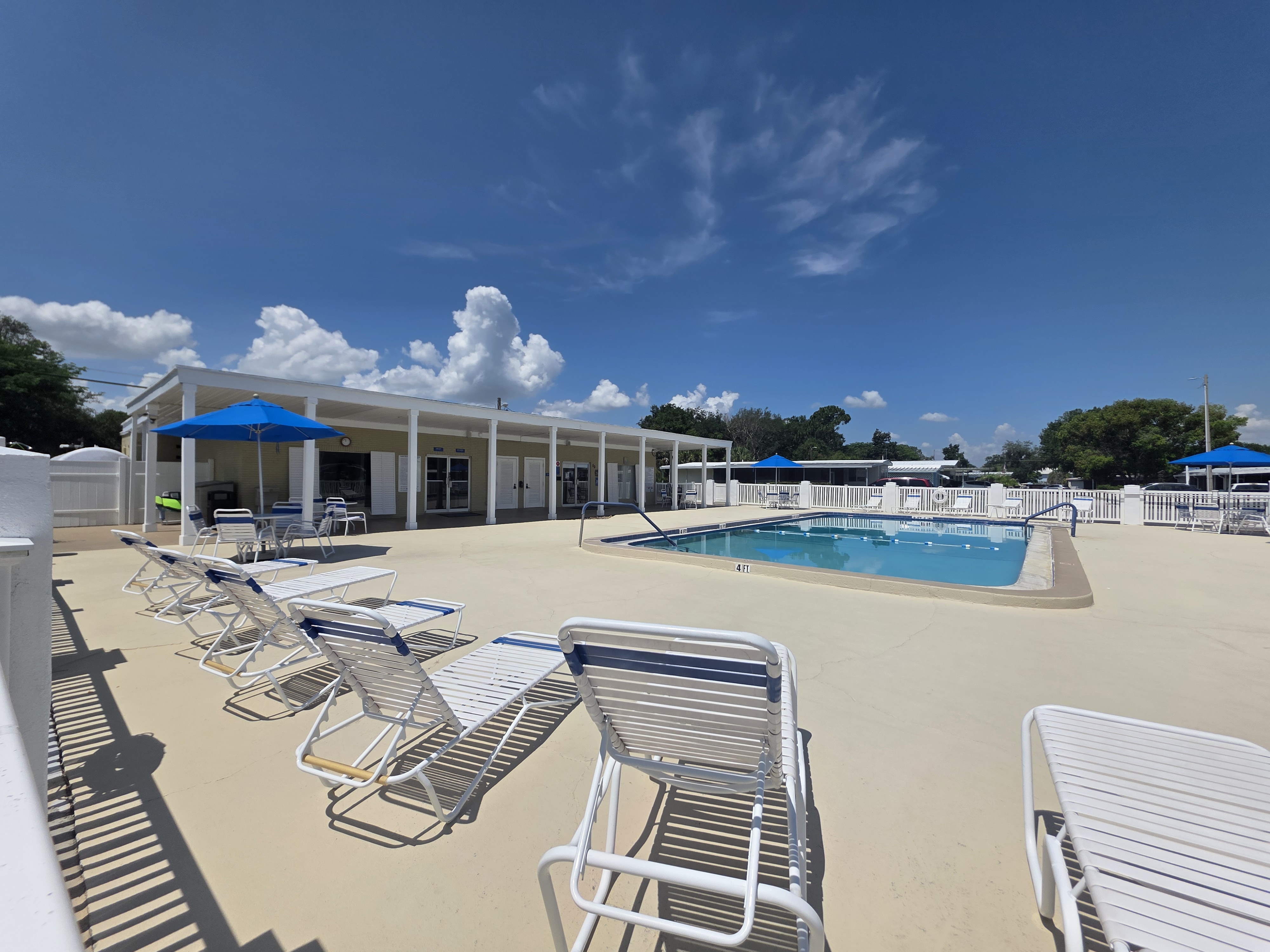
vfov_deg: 89.9
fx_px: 477
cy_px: 476
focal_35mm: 13
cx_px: 635
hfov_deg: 106.2
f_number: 1.9
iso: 40
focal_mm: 2.2
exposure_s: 1/5750
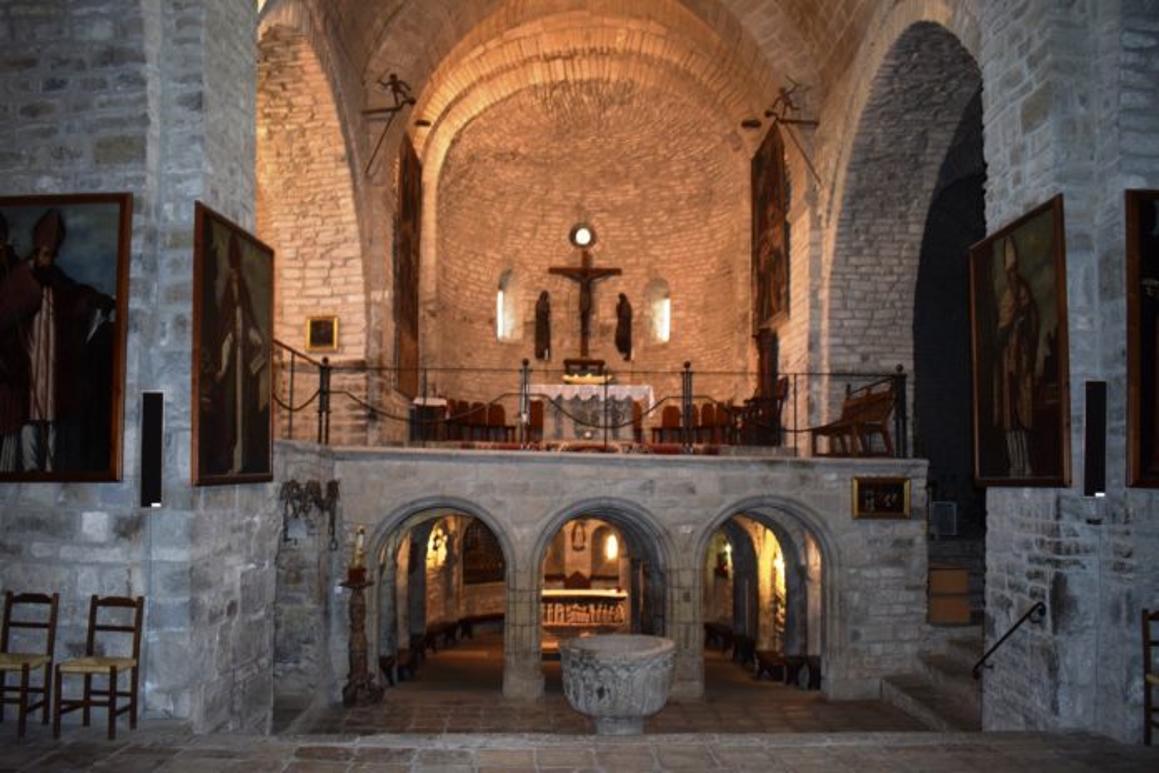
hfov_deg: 59.5
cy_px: 386
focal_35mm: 32
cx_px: 580
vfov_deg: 41.7
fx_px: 1014
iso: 1400
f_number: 3.8
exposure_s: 1/60
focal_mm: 21
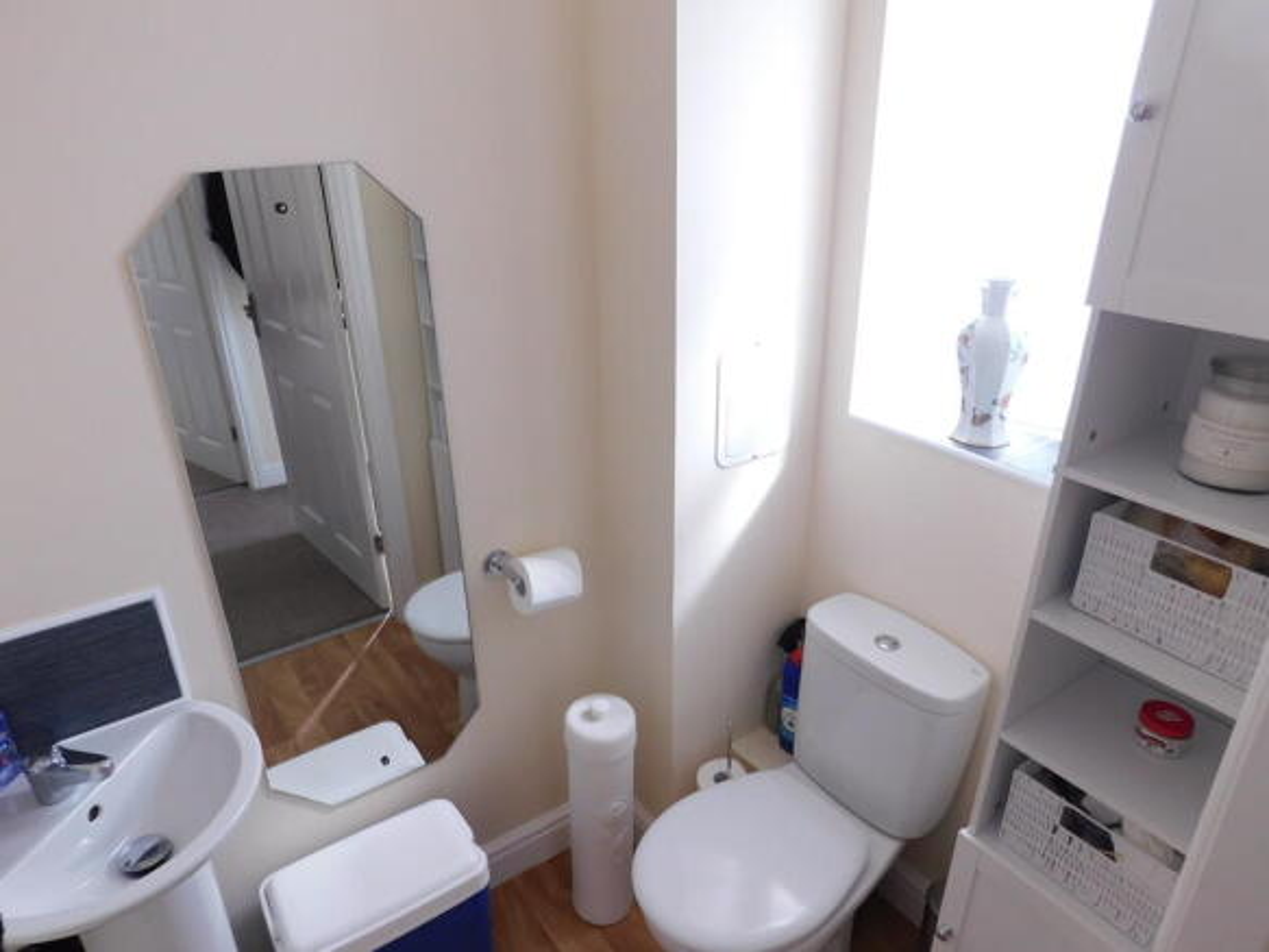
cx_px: 634
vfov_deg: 58.9
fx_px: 843
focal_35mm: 23
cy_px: 476
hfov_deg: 73.9
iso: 125
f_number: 3
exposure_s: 1/60
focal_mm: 4
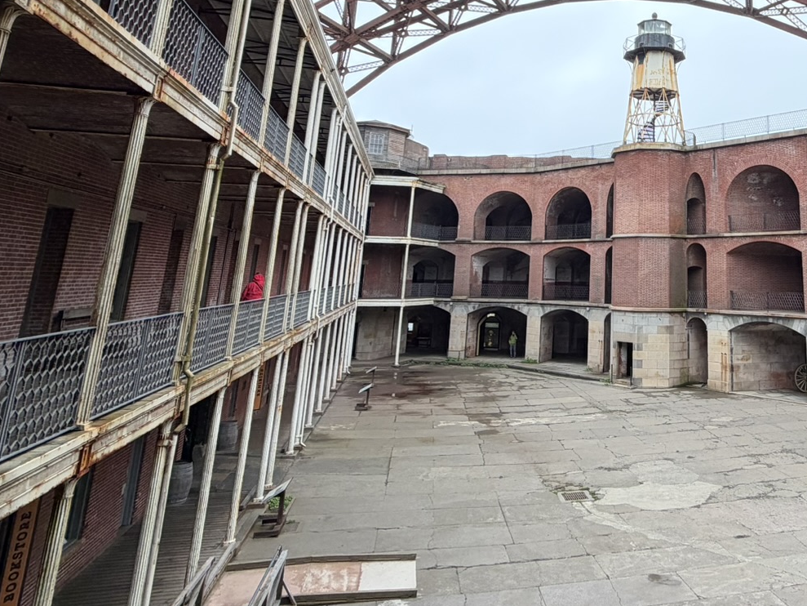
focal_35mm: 29
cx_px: 636
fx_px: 676
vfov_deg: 45.4
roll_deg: -1.0
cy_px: 107
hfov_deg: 57.4
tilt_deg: +14.8
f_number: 2.2
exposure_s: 1/225
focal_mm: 2.22
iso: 50
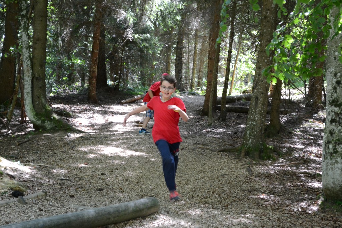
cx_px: 171
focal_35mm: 82
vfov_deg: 16.6
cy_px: 114
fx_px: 784
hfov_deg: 24.6
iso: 1600
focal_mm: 55
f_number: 5.6
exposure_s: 1/60
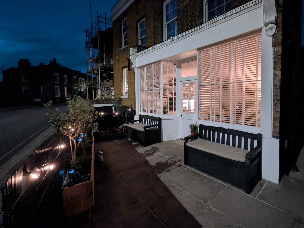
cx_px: 180
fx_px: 149
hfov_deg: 90.1
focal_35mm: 17
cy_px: 100
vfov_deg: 74.4
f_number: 2.2
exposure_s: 1/22.7
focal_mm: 1.85
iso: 811
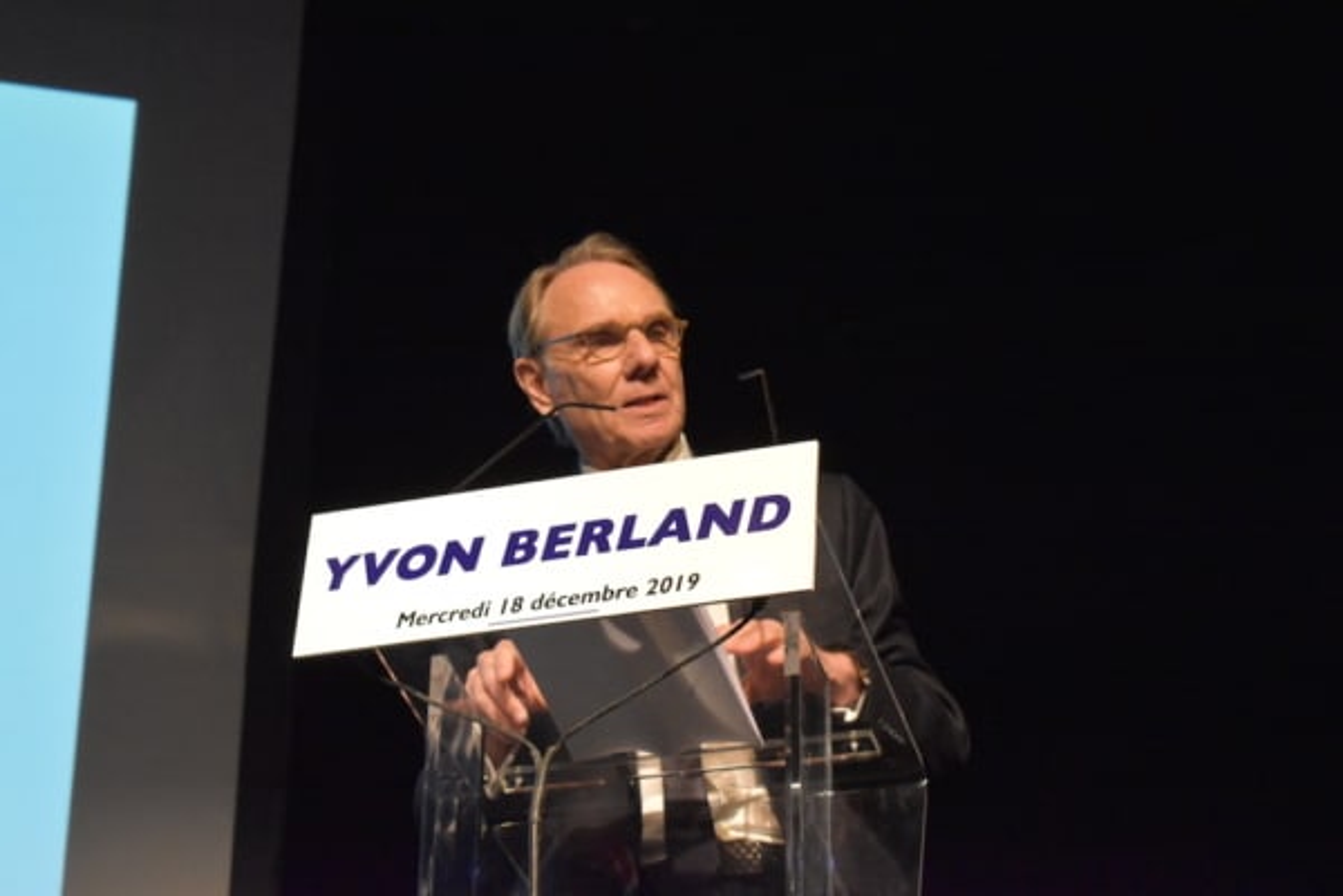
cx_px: 672
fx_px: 2518
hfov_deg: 29.9
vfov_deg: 20.2
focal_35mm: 68
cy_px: 448
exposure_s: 1/125
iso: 6400
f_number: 5
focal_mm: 45
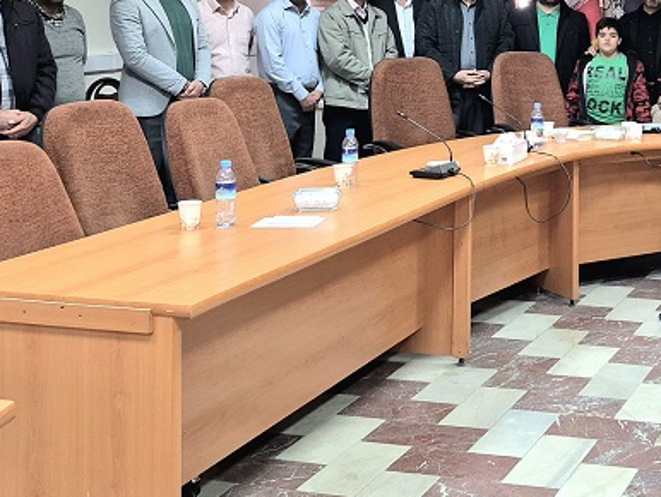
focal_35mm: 59
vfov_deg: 23.8
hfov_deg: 30.5
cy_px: 6
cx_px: 654
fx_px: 1127
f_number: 1.8
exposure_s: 1/100
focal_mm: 5.4
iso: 200
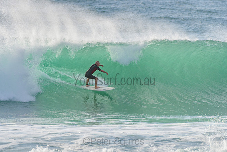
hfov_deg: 3.4
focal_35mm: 612
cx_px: 88
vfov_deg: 2.2
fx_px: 3861
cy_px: 75
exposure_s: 1/2000
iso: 250
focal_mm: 500
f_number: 5.6
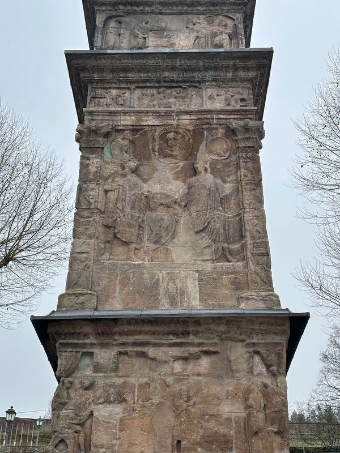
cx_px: 170
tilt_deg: +35.1
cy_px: 226
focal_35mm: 48
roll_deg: -1.1
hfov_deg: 30.3
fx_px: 629
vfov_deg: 39.7
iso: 64
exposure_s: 1/785
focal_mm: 6.86
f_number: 1.78
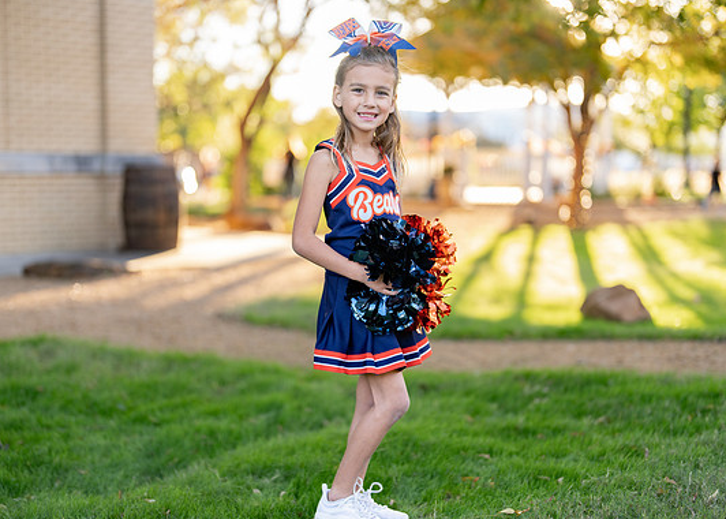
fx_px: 1196
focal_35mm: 58
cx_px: 363
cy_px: 268
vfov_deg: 24.5
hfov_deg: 33.8
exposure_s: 1/400
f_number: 1.2
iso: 100
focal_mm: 50
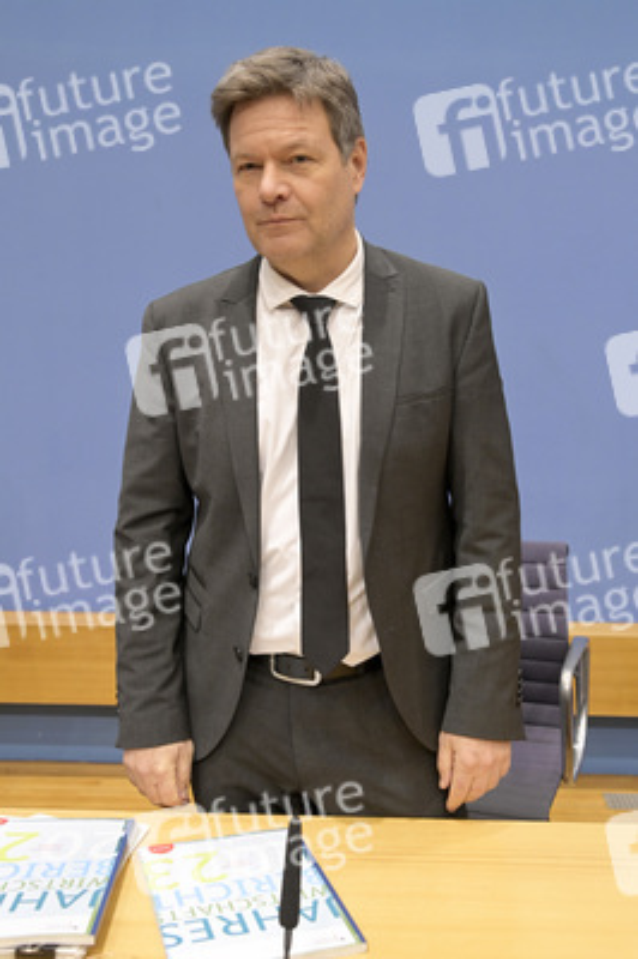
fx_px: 959
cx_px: 319
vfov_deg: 53.2
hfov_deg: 36.8
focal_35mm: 36
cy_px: 480
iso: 3200
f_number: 5.6
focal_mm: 36
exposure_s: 1/250
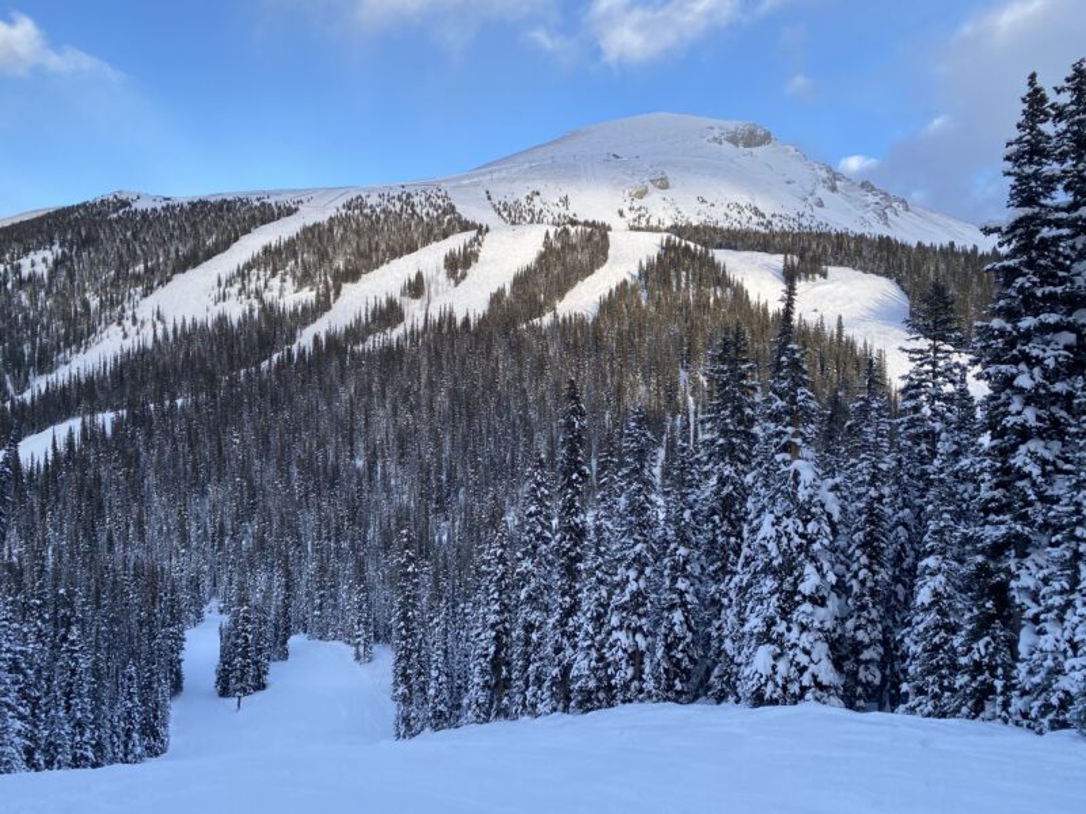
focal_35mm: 26
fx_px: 816
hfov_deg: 67.3
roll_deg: -1.0
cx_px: 543
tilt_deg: -0.9
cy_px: 407
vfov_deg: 53.1
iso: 32
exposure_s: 1/747
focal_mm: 4.25
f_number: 1.8
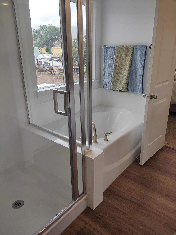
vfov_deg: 65.3
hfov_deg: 51.4
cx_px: 88
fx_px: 183
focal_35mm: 27
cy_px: 118
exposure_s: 1/692
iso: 100
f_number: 1.7
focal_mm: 4.75
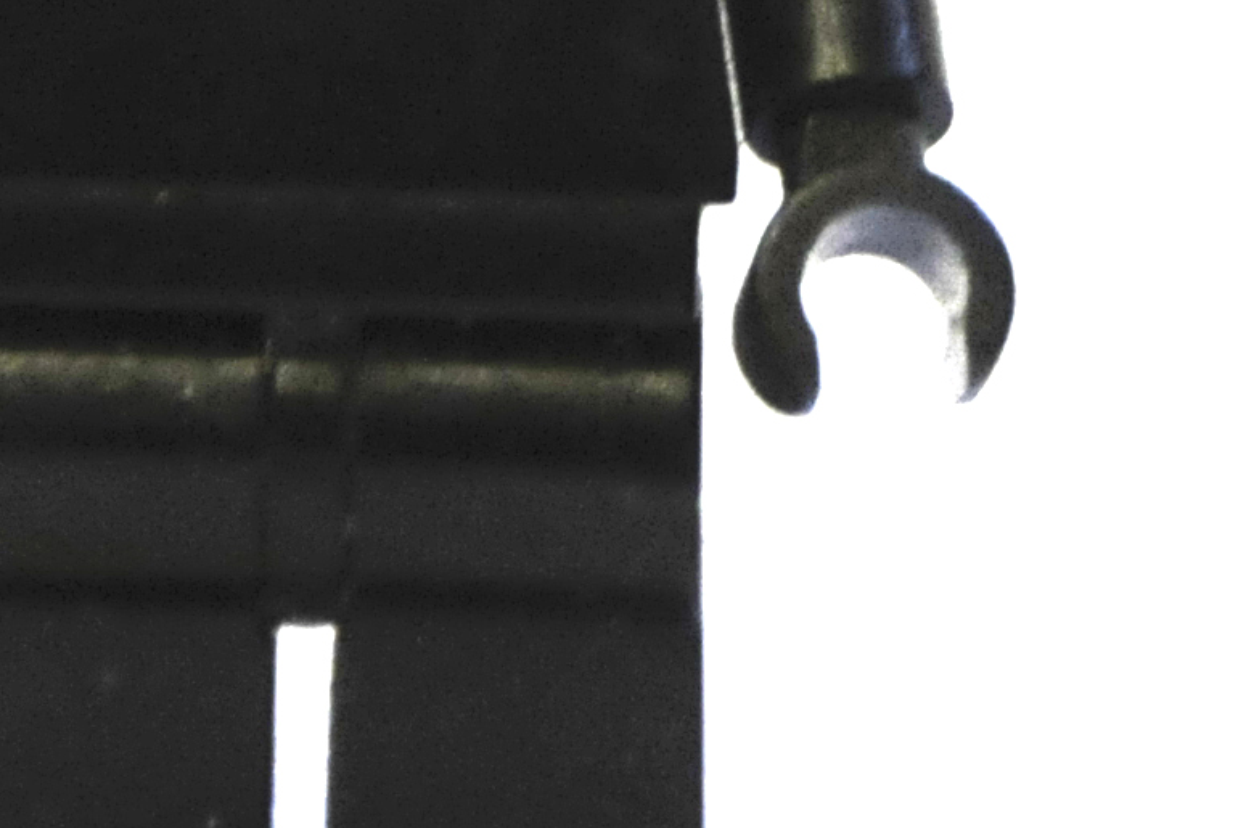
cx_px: 1260
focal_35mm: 1659
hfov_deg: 1.2
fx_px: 57358
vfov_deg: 0.8
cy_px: -682
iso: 1000
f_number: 5.6
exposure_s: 1/80
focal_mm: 200
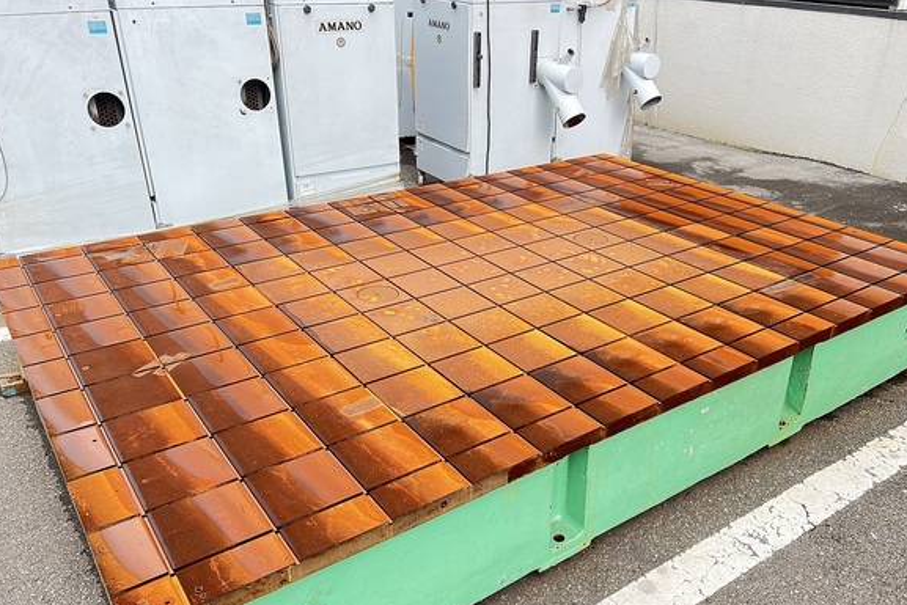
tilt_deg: -28.7
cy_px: 339
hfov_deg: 61.8
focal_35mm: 30
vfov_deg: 43.5
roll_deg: +0.0
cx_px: 495
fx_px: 756
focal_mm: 5.7
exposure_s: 1/151
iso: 50
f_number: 1.5
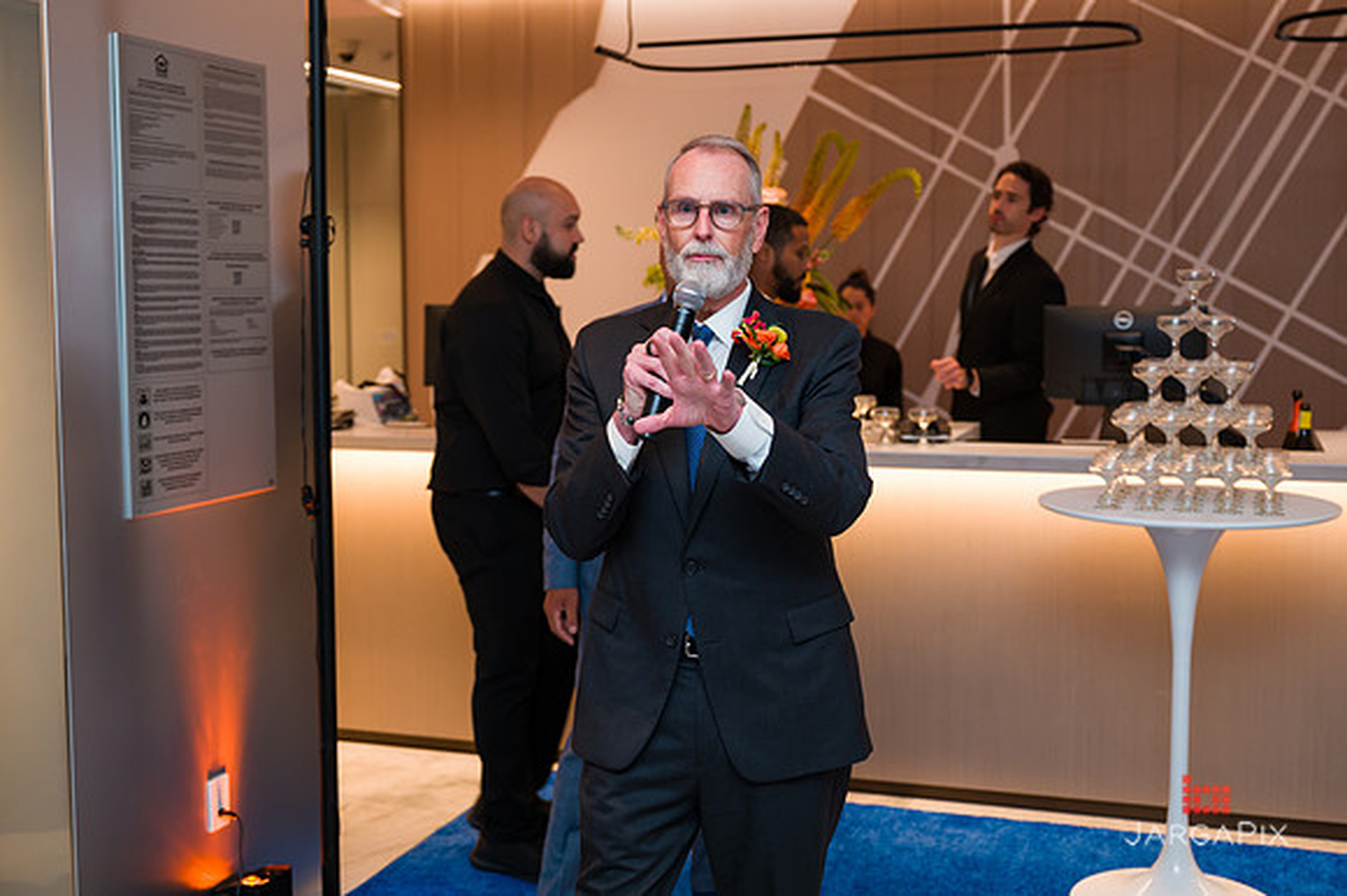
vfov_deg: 31.7
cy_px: 425
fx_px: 1576
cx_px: 673
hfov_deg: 46.3
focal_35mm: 42
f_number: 3.2
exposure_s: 1/160
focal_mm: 40
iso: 800
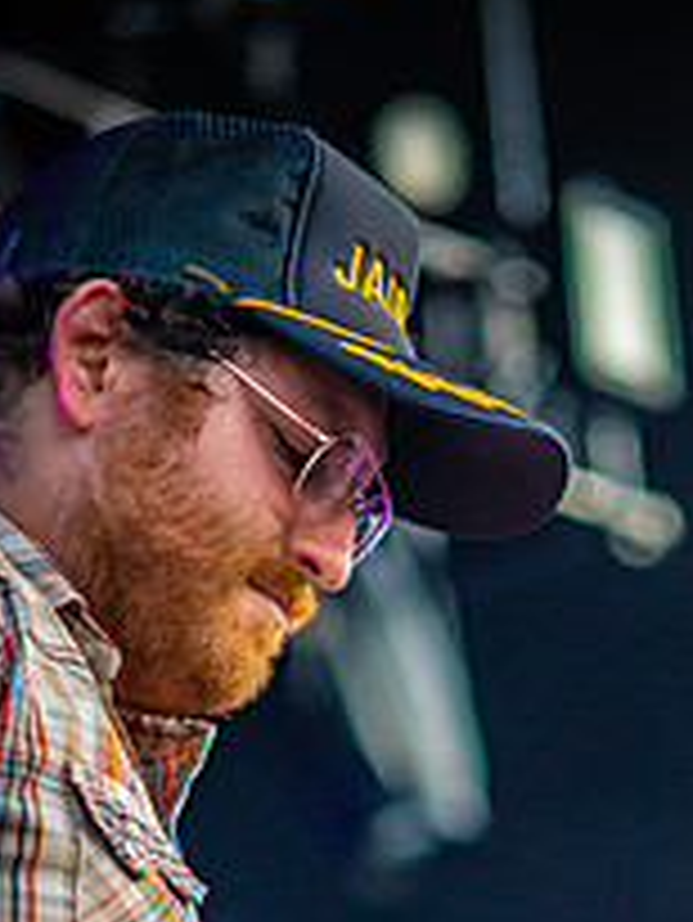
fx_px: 8986
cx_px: 518
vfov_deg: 5.9
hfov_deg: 4.4
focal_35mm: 337
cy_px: 971
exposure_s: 1/500
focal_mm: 160
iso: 400
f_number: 4
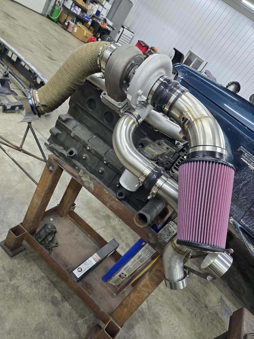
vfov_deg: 73.9
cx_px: 127
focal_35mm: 23
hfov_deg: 58.9
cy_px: 170
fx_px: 225
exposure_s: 1/120
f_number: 1.7
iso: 320
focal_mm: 6.3
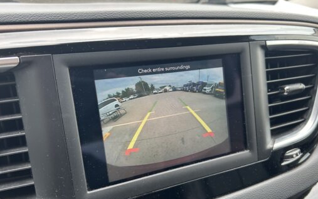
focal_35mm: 29
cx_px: 162
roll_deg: -1.0
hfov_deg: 64.6
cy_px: 113
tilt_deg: -24.4
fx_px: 251
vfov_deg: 43.1
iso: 50
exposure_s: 1/171
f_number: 1.5
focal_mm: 5.7
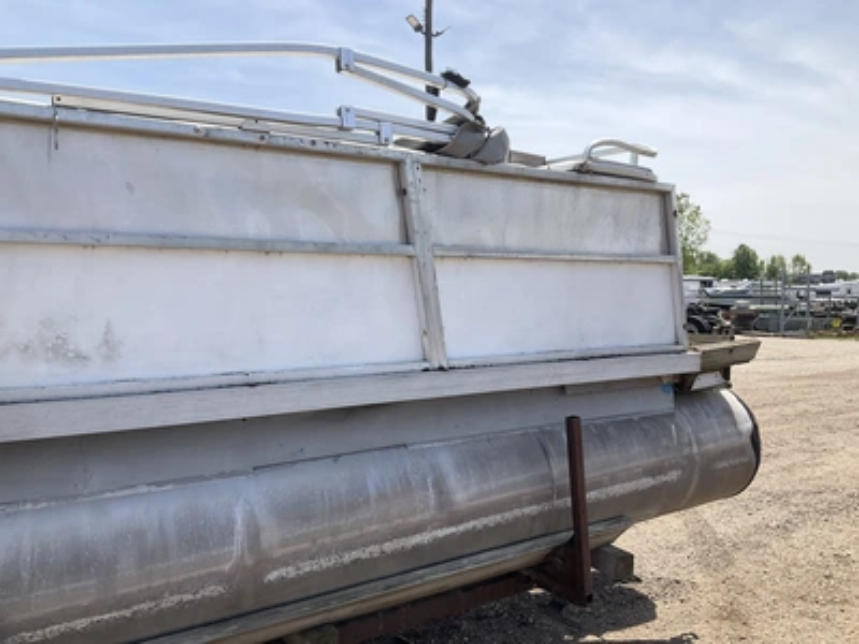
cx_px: 430
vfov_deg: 48.2
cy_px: 322
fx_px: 720
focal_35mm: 29
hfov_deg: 61.7
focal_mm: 3
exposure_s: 1/1626
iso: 25
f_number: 1.8
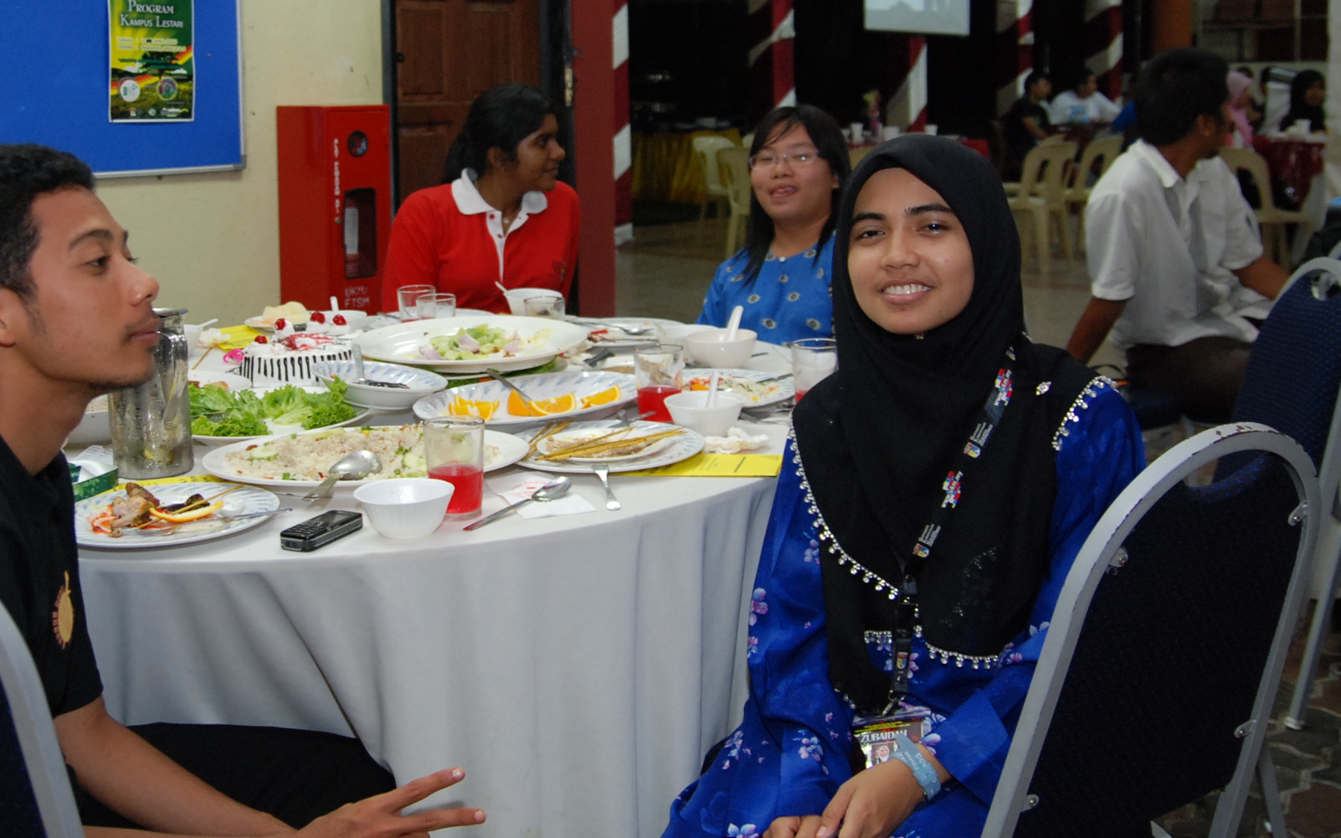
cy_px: 274
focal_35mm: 42
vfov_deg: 30.4
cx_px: 476
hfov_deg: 46.8
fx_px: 1528
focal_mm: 17
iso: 500
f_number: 2.8
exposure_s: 1/60
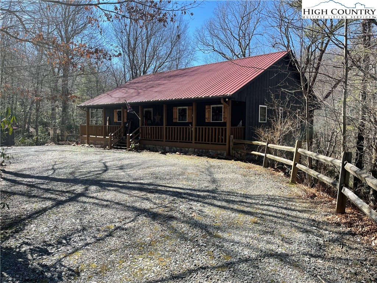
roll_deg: -0.3
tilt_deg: -4.1
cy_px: 142
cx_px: 188
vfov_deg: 53.1
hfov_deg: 67.3
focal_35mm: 26
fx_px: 283
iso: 32
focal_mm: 5.1
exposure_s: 1/1238
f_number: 1.6
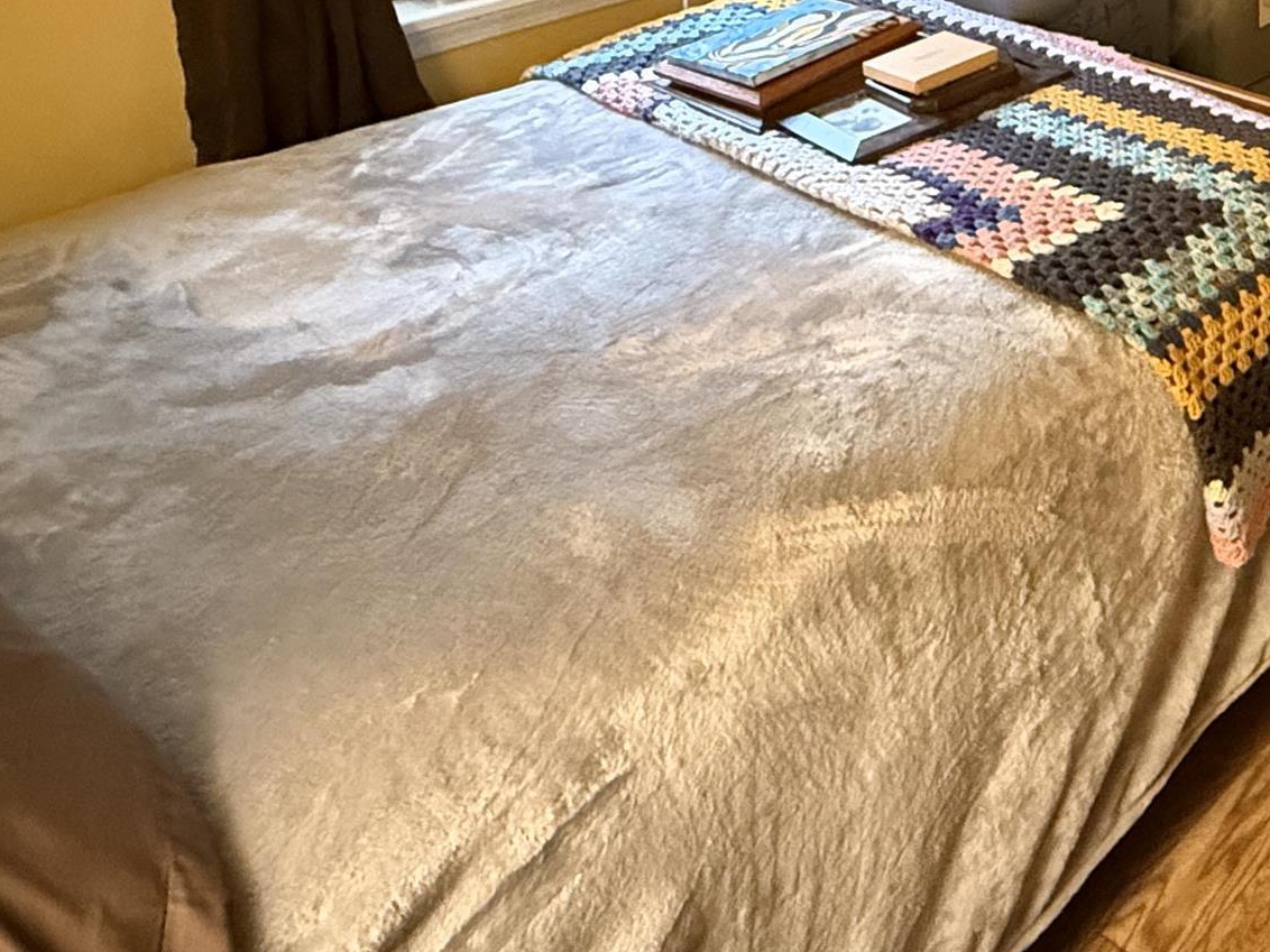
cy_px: -44
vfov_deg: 33.8
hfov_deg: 39.4
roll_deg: +1.4
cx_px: 1420
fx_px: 1394
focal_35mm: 38
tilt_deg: -15.9
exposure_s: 1/40
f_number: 2.2
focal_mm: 2.22
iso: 1000
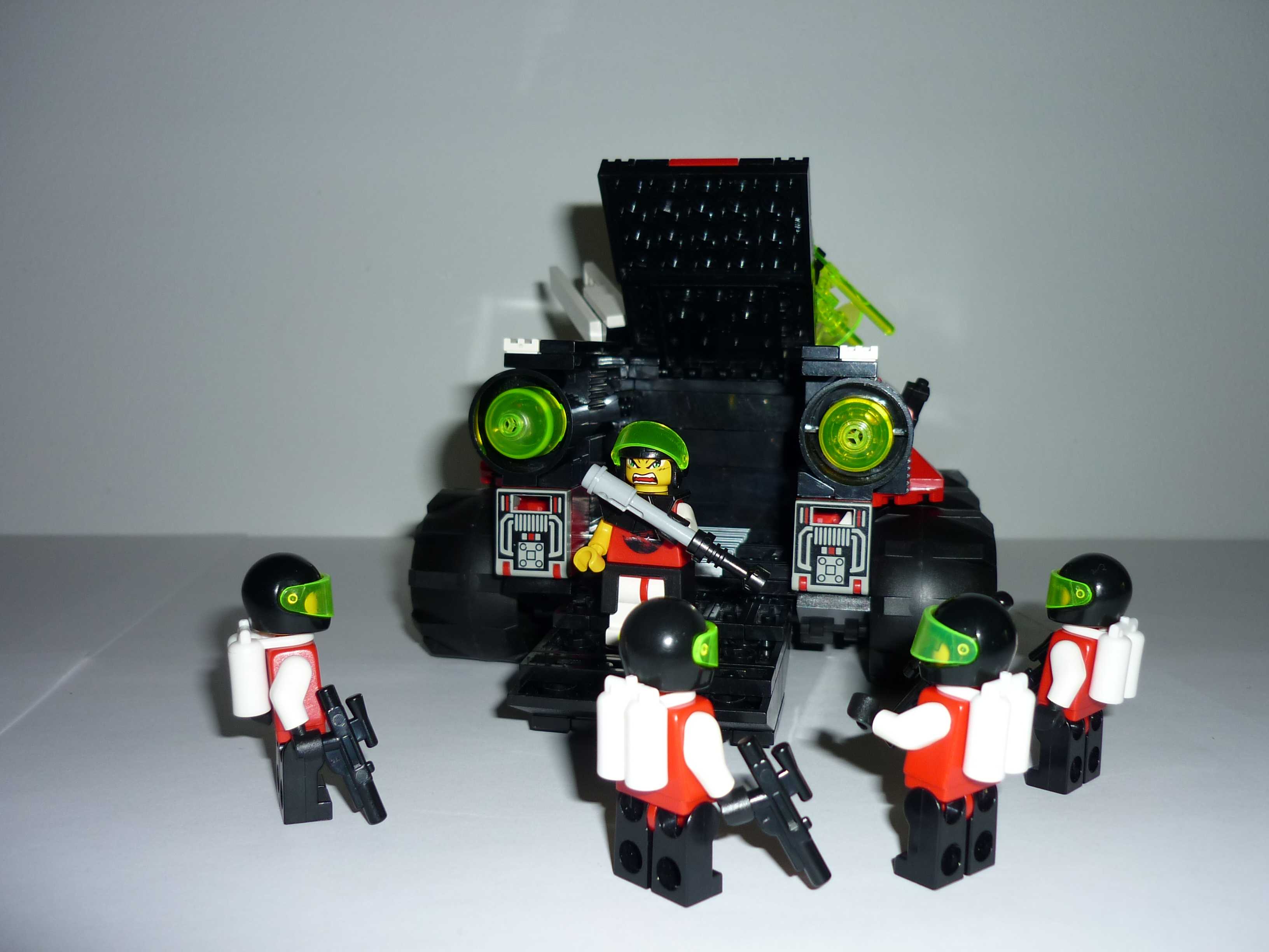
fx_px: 1210
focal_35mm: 33
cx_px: 634
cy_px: 476
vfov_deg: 42.9
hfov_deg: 55.4
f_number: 2.8
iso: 100
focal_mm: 5.5
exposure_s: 1/30
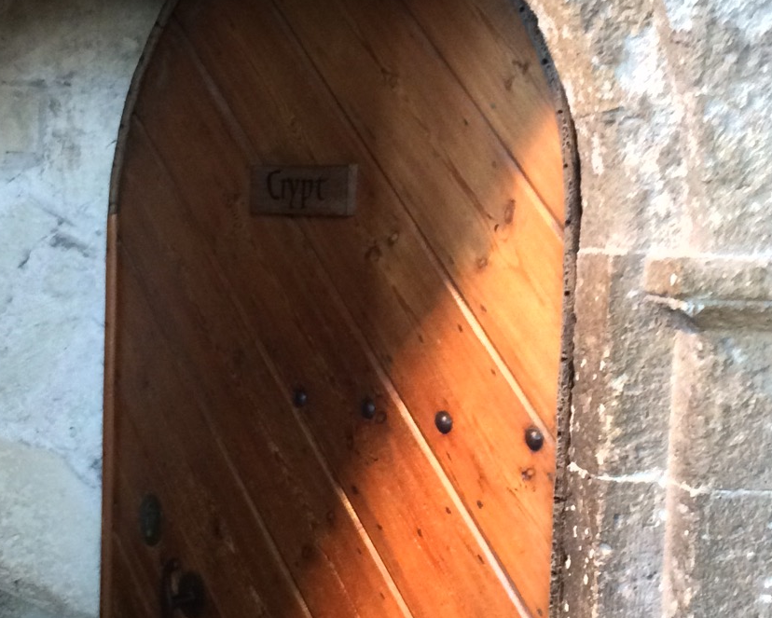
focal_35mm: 70
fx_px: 1600
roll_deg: -0.4
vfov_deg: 21.8
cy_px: 398
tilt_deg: -5.4
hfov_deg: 26.6
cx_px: 152
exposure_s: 1/20
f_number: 2.2
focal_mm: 4.15
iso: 250
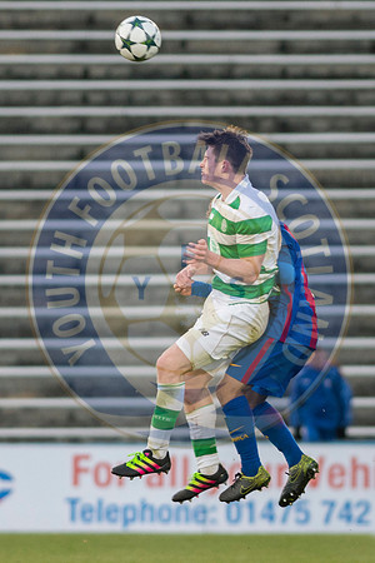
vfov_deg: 4.6
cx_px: 188
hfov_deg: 3.1
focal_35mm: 450
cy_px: 282
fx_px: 7031
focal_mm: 300
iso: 1000
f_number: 2.8
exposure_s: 1/1000
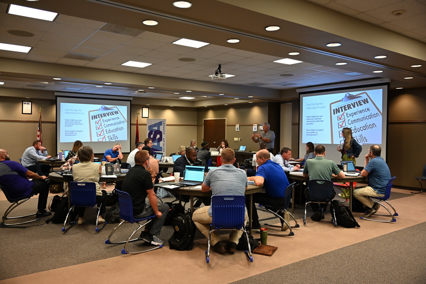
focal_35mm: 30
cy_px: 142
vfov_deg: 44.3
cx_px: 213
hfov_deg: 62.8
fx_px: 349
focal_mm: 29.5
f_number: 4
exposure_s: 1/125
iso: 2200
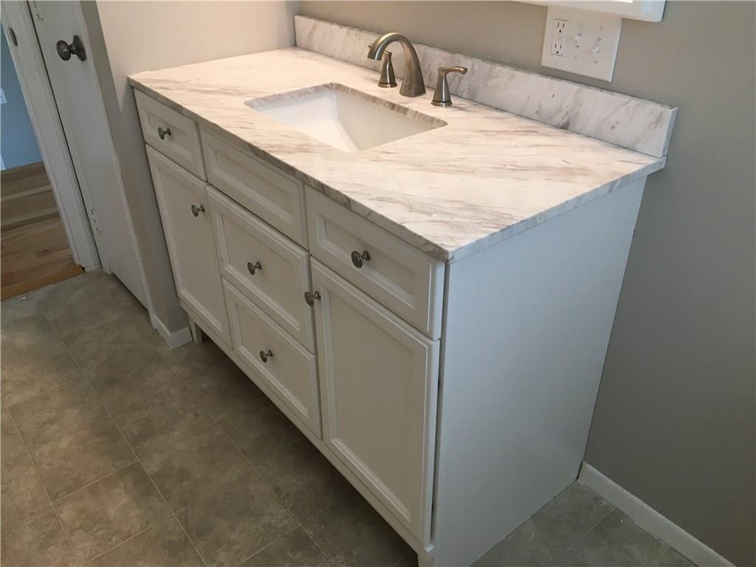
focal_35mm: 29
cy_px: 284
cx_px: 378
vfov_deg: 48.2
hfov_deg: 61.7
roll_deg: +2.3
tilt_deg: -28.8
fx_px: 633
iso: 32
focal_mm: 4.15
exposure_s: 1/30
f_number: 2.2
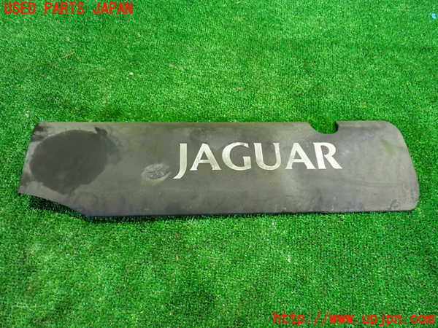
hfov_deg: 60.0
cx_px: 219
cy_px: 164
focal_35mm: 30
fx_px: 380
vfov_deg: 46.8
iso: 800
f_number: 2.3
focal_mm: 5.4
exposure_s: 1/30
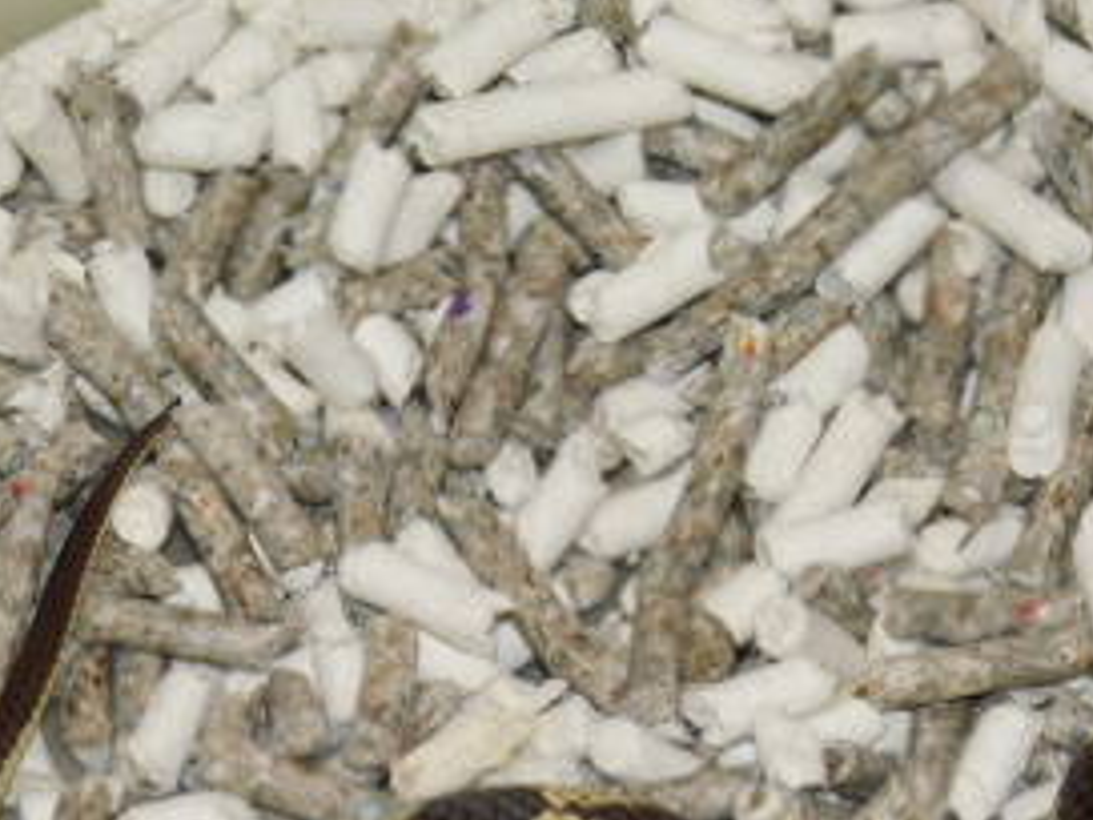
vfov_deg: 6.9
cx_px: 1077
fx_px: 6757
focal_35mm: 214
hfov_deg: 9.2
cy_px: 953
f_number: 4.5
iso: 200
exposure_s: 1/60
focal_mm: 16.1
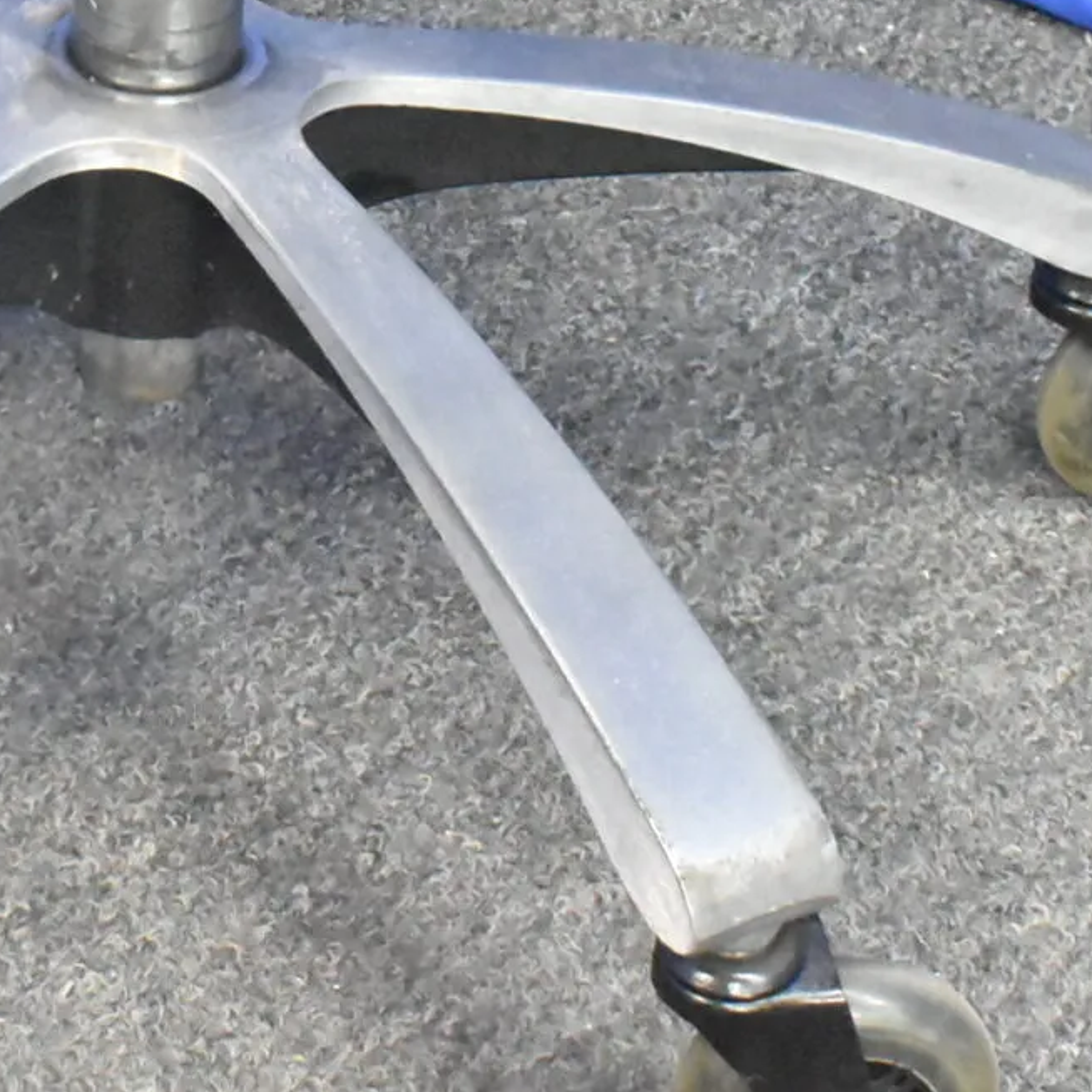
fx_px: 4283
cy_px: -33
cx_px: 206
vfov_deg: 14.3
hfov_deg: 14.4
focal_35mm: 120
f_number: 8
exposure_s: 1/40
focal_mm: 24
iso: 12800
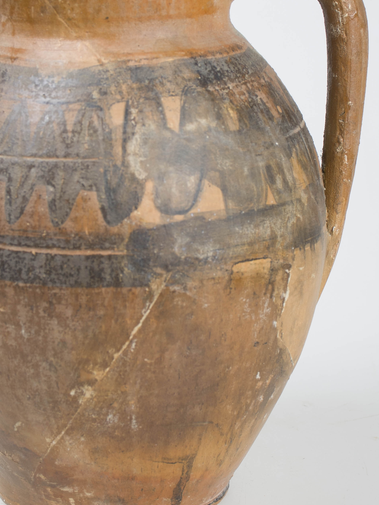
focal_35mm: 97
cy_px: 180
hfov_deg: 15.2
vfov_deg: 20.2
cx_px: 123
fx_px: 1416
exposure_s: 1/160
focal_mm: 38
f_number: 7.1
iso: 100
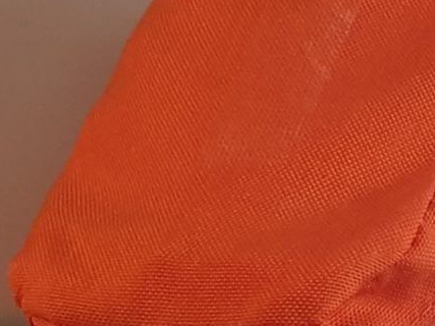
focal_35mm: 156
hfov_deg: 11.2
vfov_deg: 8.8
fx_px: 1960
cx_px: 925
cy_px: 721
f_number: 1.5
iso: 200
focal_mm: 4.3
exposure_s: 1/50
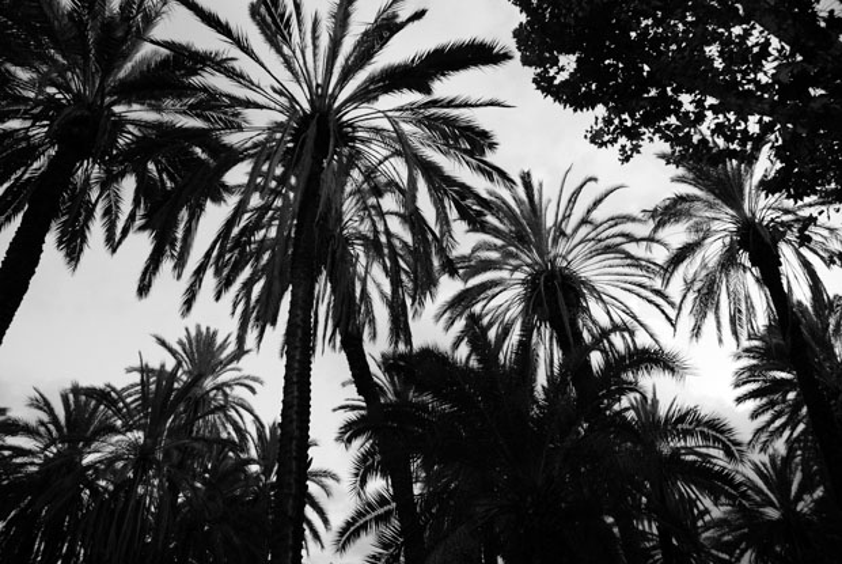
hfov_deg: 67.3
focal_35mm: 27
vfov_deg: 48.0
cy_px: 282
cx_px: 421
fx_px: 632
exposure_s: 1/20
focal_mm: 18
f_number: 3.5
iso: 200
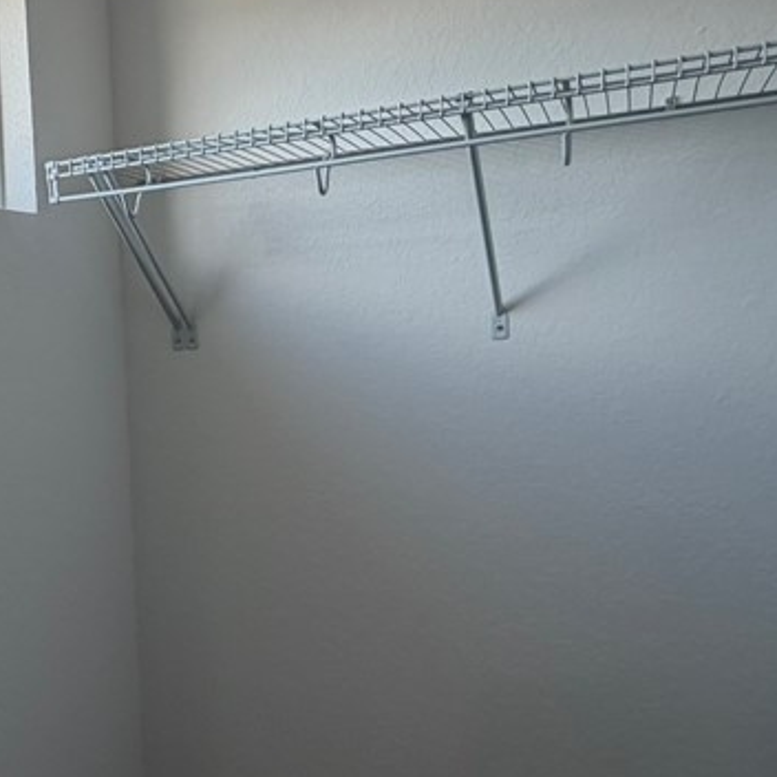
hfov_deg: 42.7
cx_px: 95
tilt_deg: -7.1
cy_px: 430
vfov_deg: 46.0
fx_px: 914
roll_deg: +3.3
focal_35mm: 36
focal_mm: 2.22
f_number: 2.2
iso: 80
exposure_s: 1/120
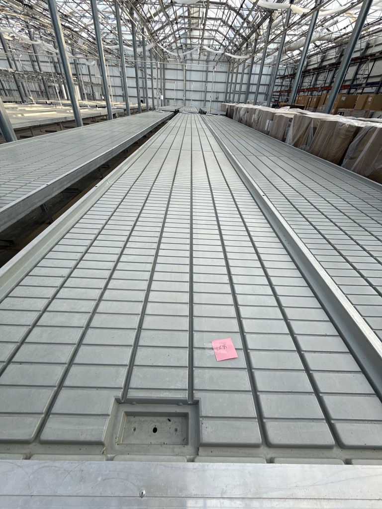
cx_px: 191
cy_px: 254
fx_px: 206
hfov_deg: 85.7
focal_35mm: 14
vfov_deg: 102.1
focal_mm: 2.22
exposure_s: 1/545
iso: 50
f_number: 2.2
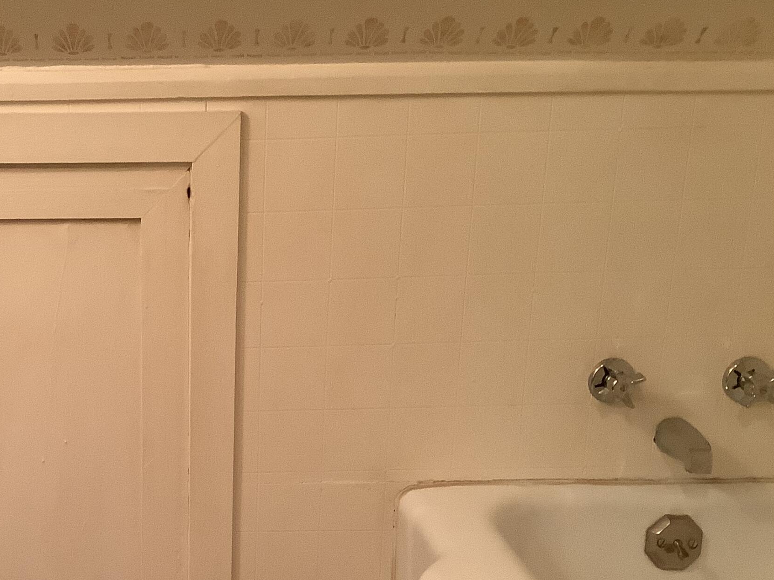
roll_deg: +0.0
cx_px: 99
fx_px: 1252
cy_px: 514
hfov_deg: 32.8
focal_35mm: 56
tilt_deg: -20.5
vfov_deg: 25.4
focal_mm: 3.3
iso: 320
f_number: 2.4
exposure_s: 1/40
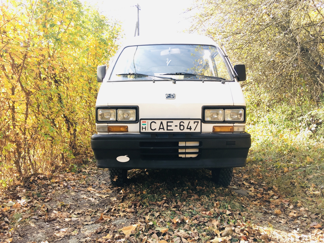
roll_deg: -3.6
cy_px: 122
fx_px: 271
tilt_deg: -3.1
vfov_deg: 48.2
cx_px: 162
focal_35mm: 29
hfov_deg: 61.7
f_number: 2.2
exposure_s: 1/100
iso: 25
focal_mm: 4.15
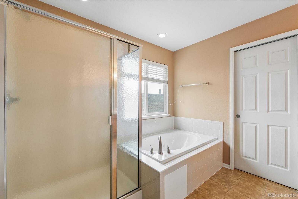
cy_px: 100
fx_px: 124
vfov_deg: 77.3
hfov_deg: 100.4
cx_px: 149
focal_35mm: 15
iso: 640
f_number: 9
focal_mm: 10
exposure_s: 1/40
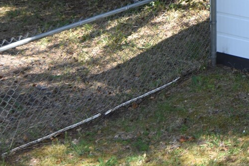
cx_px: 330
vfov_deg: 11.0
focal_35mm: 122
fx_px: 844
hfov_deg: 15.9
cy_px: -54
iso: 100
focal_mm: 24
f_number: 6.3
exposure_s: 1/160
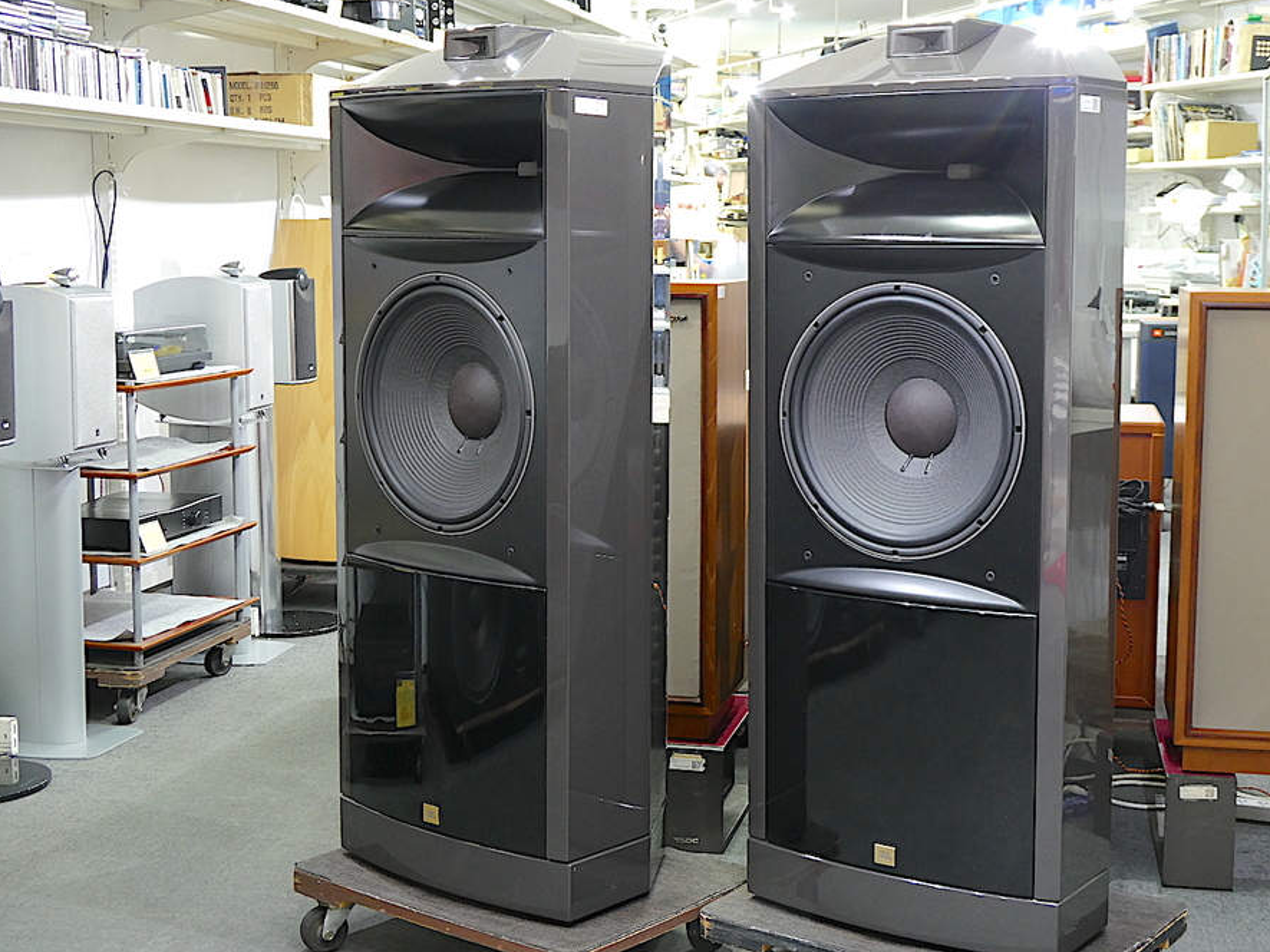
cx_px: 686
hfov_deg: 37.5
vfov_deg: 28.6
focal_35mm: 51
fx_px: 1871
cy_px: 483
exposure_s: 1/2.5
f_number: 4
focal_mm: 8.4
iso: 200
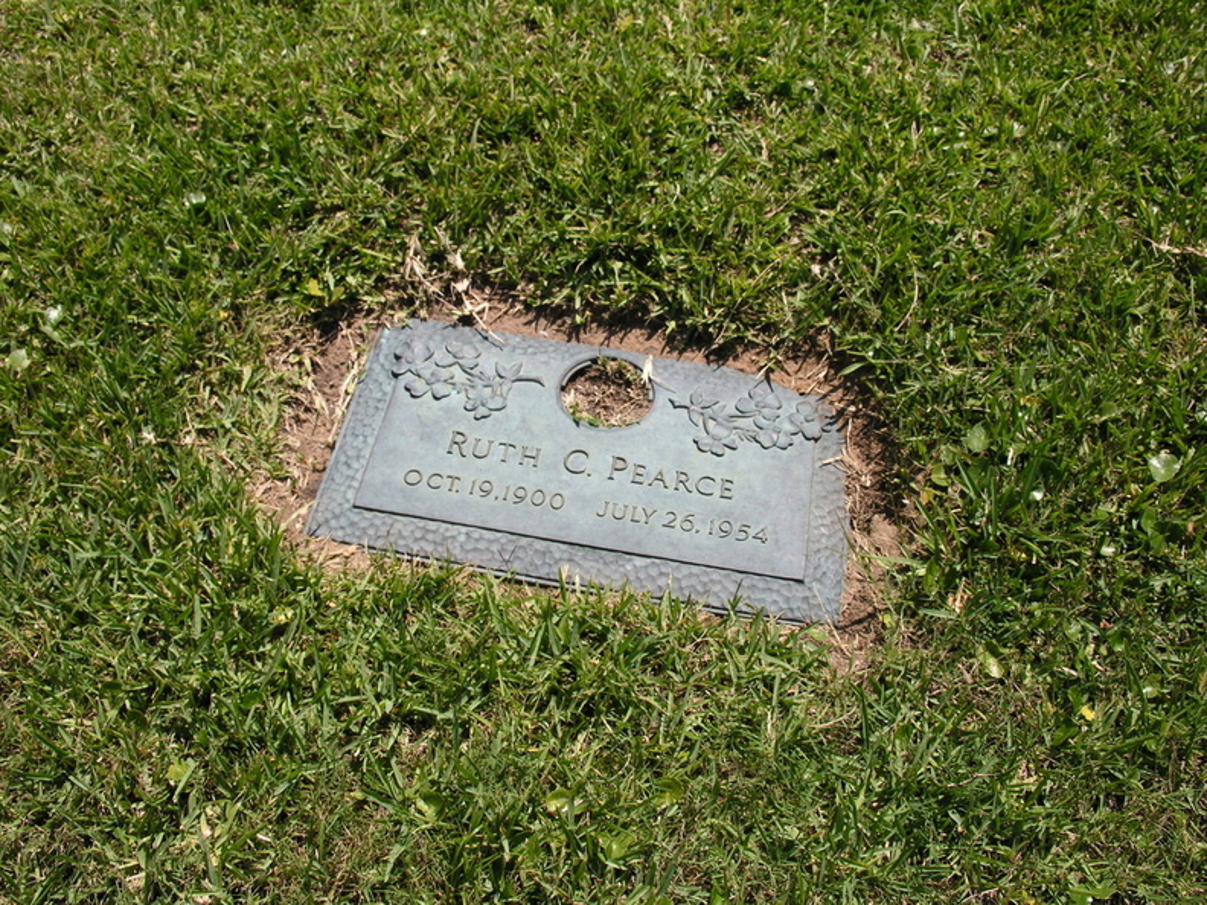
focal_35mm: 35
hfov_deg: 52.6
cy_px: 452
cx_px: 604
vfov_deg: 40.7
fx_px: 1220
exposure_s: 1/418
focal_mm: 8.9
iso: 50
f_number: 5
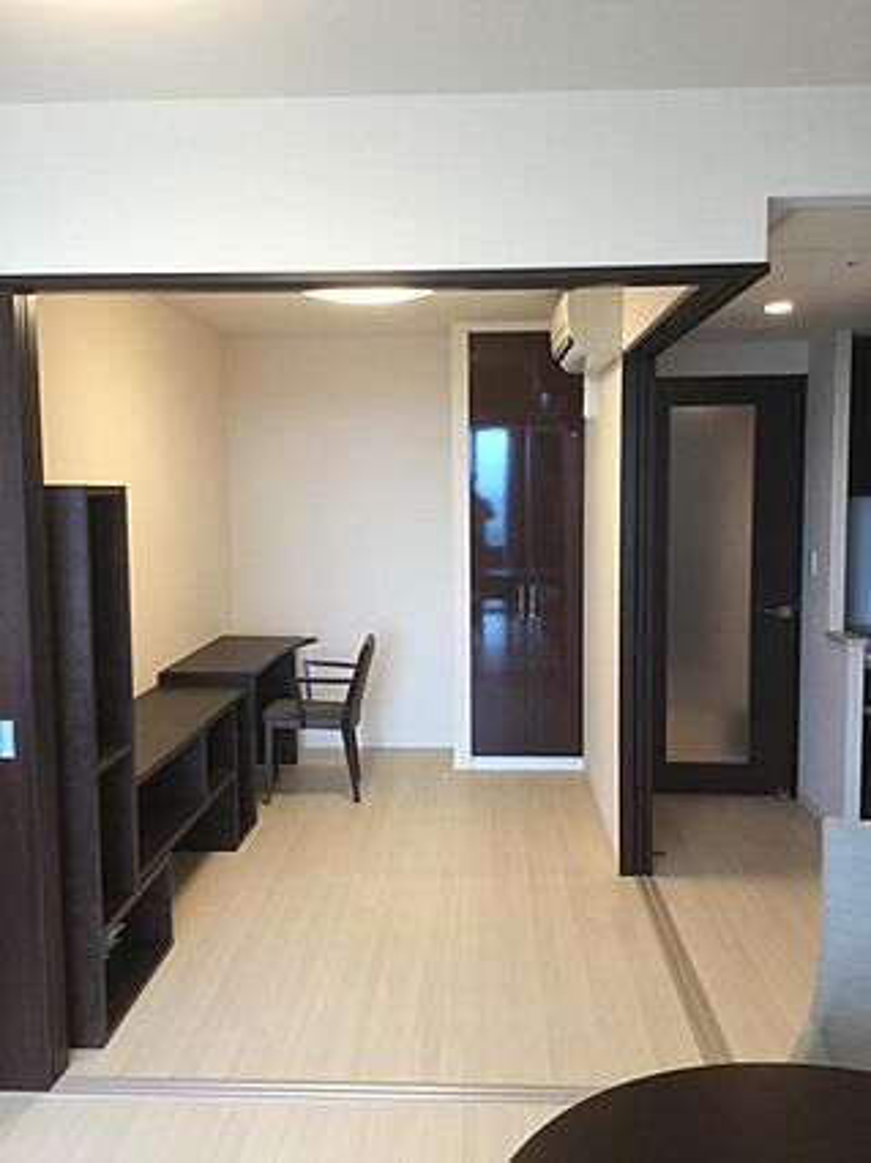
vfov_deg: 58.4
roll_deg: -2.3
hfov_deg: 45.4
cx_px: 436
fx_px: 1041
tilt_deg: -6.3
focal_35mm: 31
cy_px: 582
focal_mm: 3.3
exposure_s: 1/30
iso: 50
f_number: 2.4
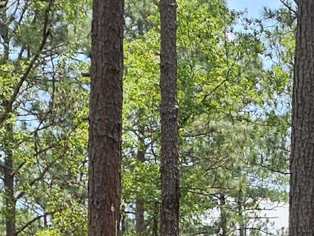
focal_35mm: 156
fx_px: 1416
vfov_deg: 8.9
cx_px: 492
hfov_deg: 12.0
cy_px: 489
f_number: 1.7
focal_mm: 6.3
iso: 10
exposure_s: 1/300
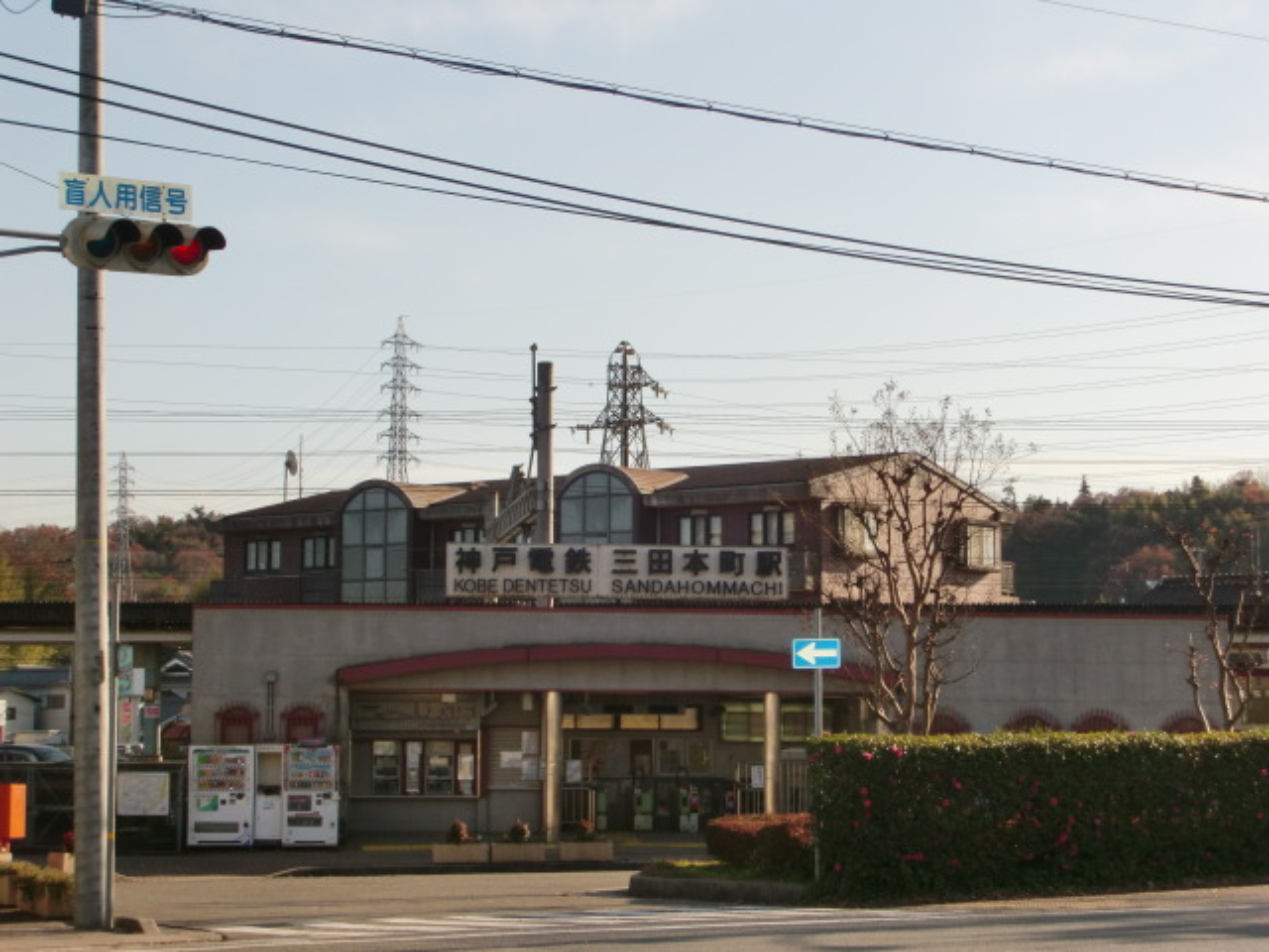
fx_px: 2896
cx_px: 634
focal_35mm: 79
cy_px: 476
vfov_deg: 18.7
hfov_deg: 24.7
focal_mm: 13.9
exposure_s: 1/640
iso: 64
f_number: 4.6
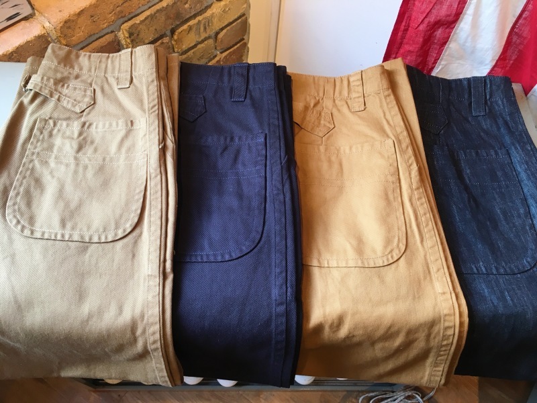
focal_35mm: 29
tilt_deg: -60.4
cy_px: 202
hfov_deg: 61.7
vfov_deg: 48.2
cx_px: 268
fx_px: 450
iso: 64
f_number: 2.2
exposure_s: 1/30
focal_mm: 4.15
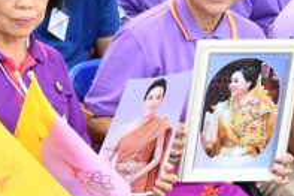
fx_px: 1656
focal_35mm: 203
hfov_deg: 9.5
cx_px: -272
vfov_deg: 6.7
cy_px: 146
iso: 400
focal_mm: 26
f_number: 3.5
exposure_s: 1/640
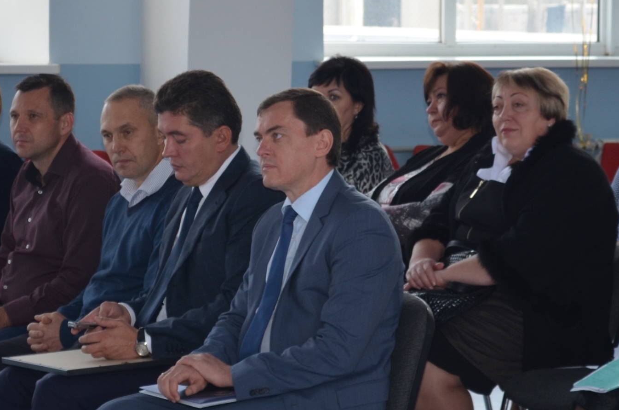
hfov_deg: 11.4
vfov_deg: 7.6
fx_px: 3088
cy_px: 228
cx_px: 306
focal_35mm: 180
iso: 250
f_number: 5.6
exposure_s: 1/125
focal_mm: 52
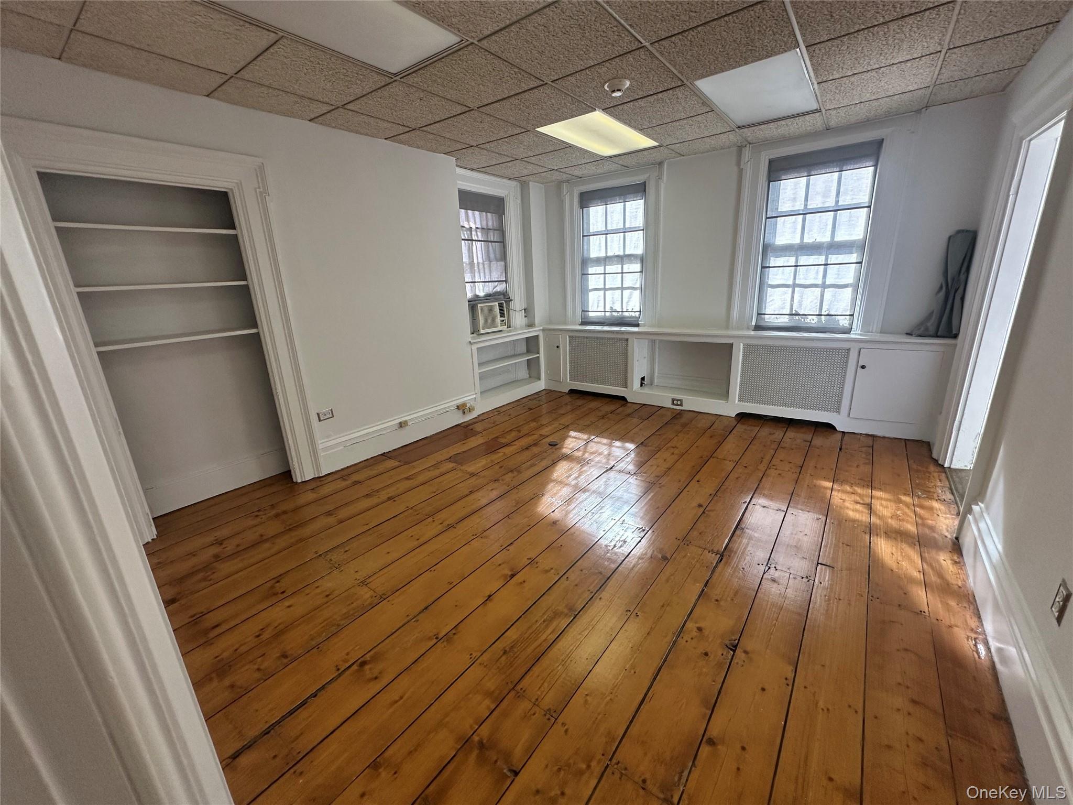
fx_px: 434
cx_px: 536
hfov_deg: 102.1
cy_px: 402
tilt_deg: -15.1
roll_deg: +2.5
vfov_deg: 85.7
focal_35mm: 14
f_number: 2.2
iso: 160
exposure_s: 1/120
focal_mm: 2.22
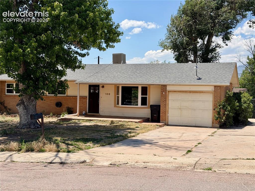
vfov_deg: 30.2
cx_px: 128
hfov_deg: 39.7
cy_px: 96
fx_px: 353
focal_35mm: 48
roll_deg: -1.3
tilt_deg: -0.8
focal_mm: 6.76
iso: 64
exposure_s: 1/4878
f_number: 1.78
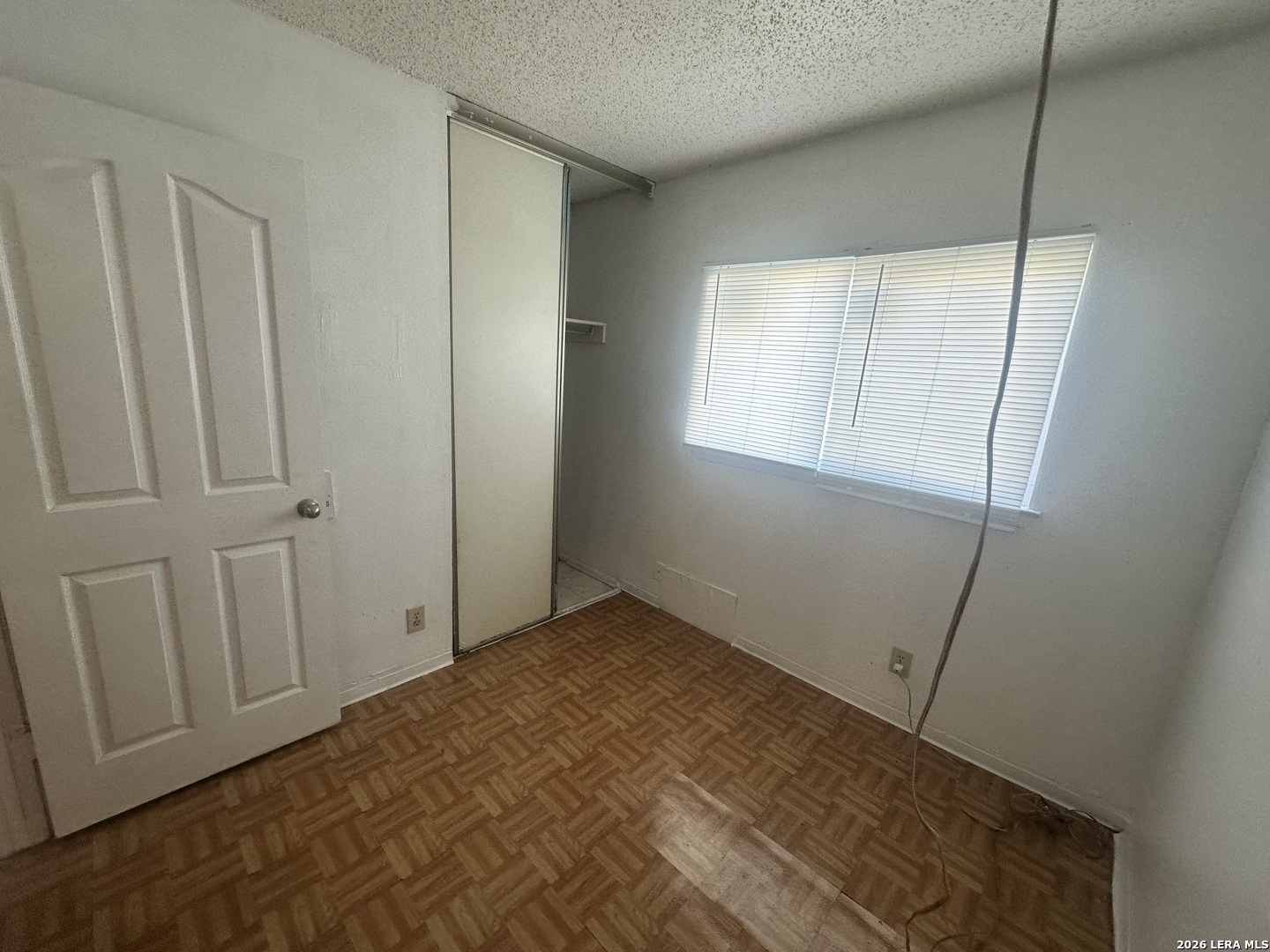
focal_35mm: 14
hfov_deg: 102.1
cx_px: 635
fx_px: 514
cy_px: 476
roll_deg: -5.0
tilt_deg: -13.2
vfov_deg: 85.7
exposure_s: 1/120
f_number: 2.2
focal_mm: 2.22
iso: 80
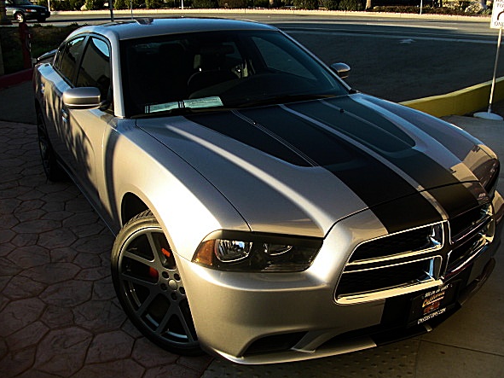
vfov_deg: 36.8
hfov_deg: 47.8
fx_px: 568
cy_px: 191
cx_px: 268
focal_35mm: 39
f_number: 2.8
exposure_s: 1/400
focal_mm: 6.3
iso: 50
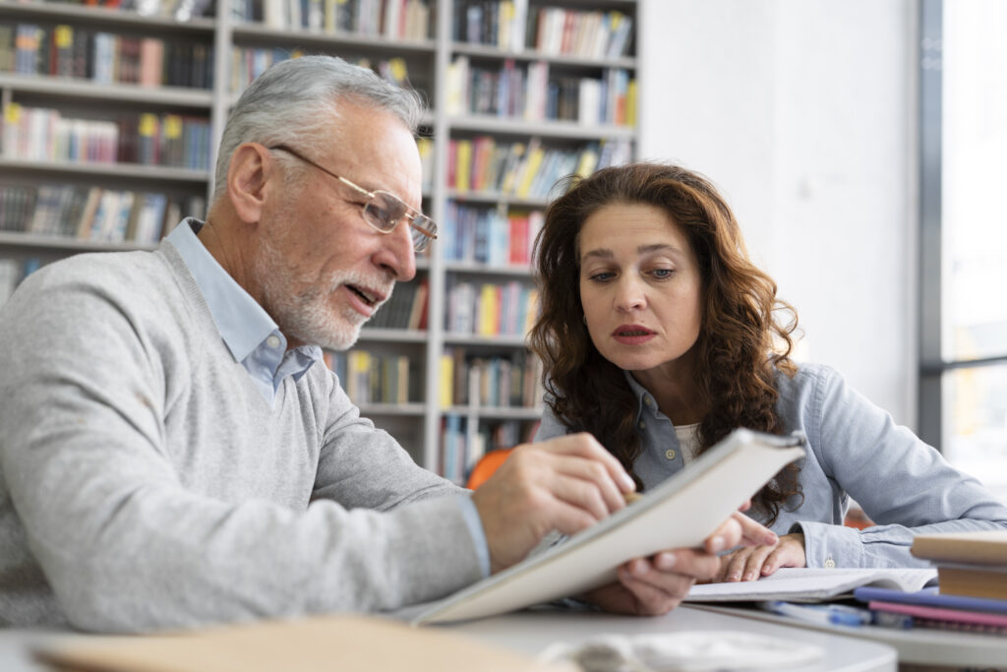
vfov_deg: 27.0
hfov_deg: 39.6
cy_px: 336
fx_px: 1399
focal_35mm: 50
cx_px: 504
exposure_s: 1/200
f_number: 2.8
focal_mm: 50
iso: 320
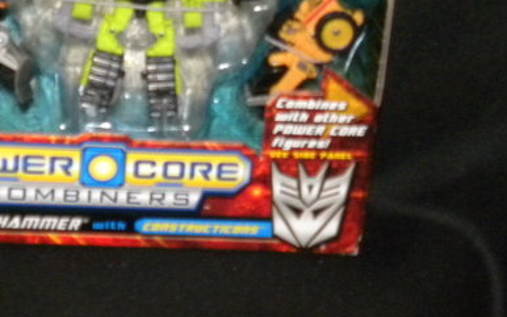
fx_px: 1395
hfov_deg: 20.6
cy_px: 33
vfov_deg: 12.8
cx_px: 231
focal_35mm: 101
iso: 400
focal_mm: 8.2
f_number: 3.2
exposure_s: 1/30
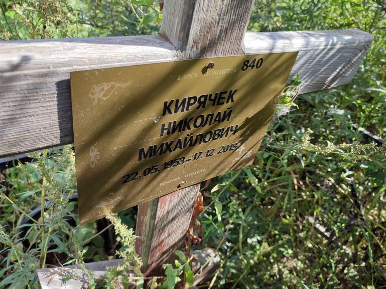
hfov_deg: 67.3
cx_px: 189
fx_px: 290
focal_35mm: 26
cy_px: 145
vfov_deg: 53.1
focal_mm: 6.04
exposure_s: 1/245
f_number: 1.9
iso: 50
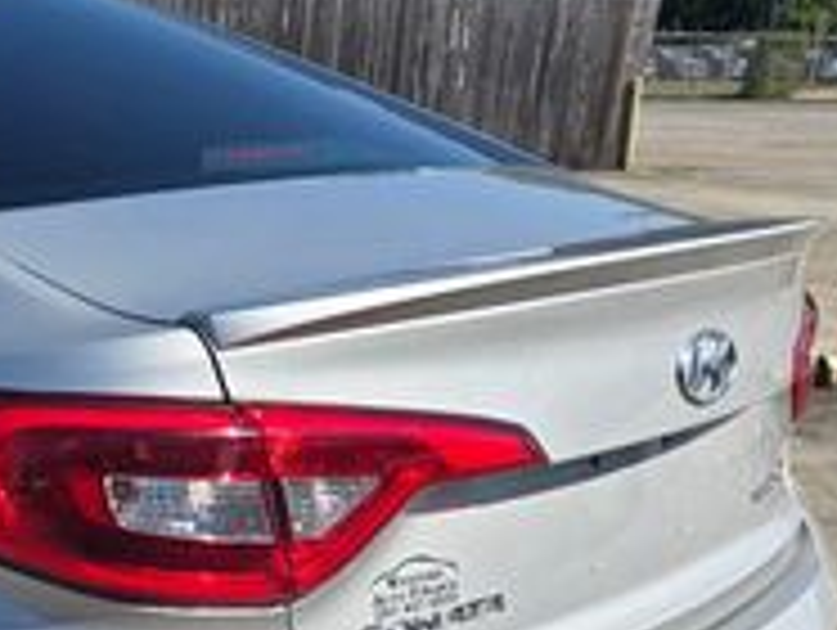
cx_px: -274
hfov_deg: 22.0
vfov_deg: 18.3
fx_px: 1913
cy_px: 598
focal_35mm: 79
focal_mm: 6.3
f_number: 1.7
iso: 12
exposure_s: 1/919
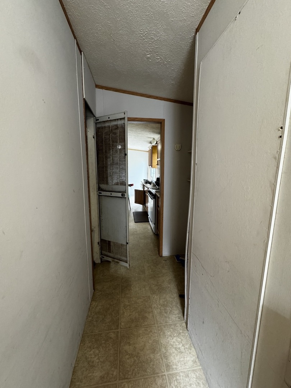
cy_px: 194
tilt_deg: -9.9
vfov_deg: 102.1
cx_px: 146
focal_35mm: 14
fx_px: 157
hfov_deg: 85.7
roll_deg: +0.2
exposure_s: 1/60
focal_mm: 2.22
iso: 400
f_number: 2.2
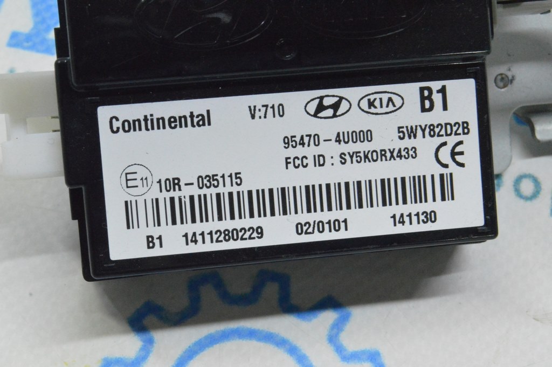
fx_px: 1264
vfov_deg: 16.5
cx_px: 276
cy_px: 184
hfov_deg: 24.6
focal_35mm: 82
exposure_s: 1/20
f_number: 20
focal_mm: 55
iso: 6400
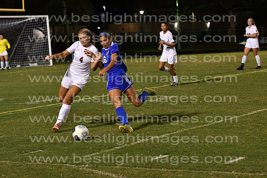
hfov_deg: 17.1
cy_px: 89
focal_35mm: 120
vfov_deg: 11.4
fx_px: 890
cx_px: 134
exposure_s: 1/800
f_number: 4
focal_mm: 80
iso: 8000
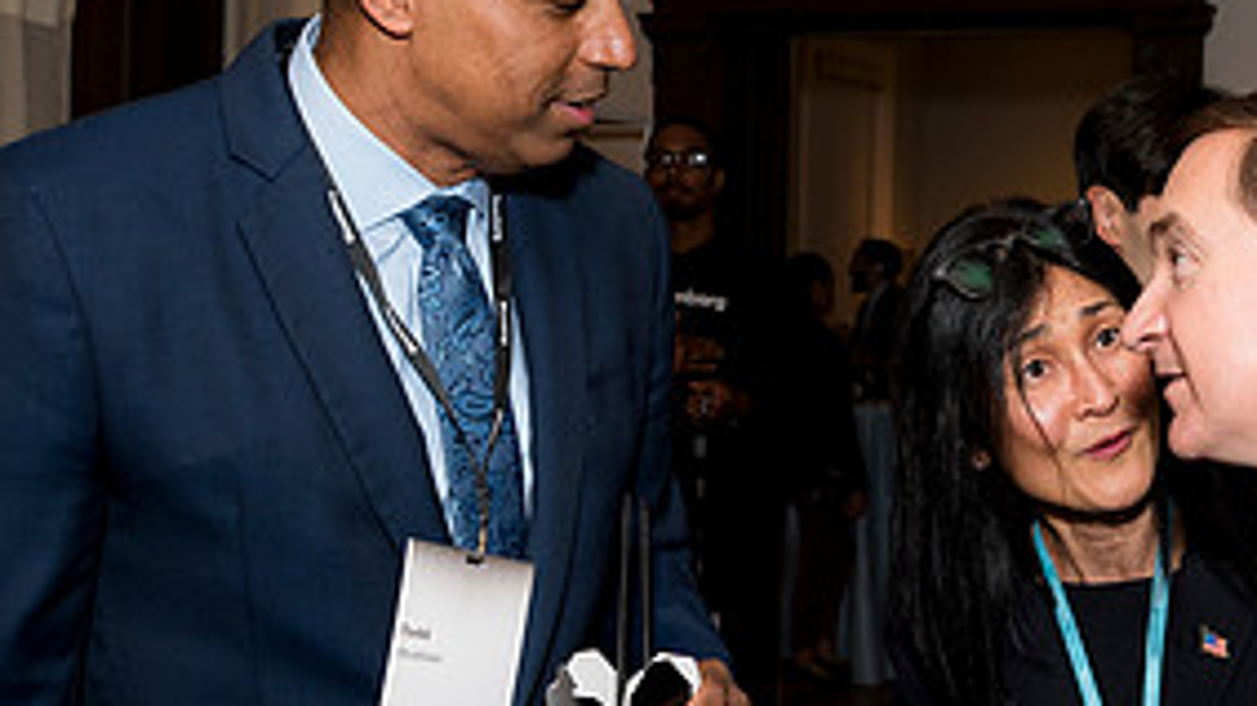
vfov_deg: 19.1
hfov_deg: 32.2
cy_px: 403
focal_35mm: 63
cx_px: 1050
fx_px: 2099
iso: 800
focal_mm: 24
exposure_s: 1/125
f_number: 5
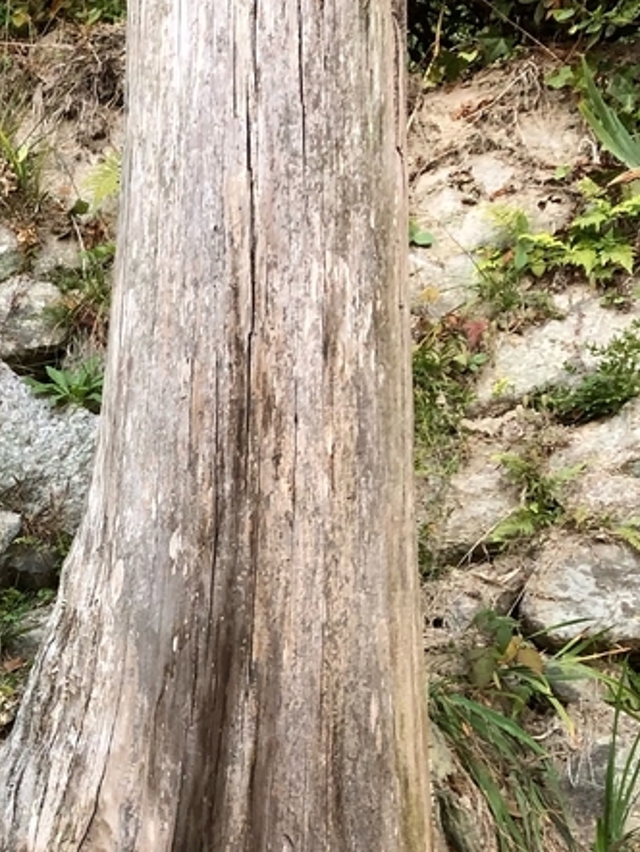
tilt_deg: +6.2
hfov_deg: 18.1
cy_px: 773
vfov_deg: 24.9
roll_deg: +0.4
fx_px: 1872
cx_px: -195
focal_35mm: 76
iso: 25
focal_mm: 3.99
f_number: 1.8
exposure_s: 1/30
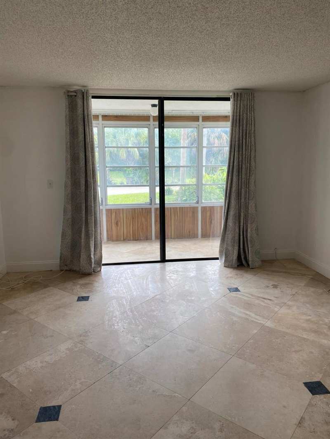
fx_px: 330
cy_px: 220
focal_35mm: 26
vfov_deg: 67.3
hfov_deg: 53.1
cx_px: 165
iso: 32
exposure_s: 1/122
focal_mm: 4.25
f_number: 1.8
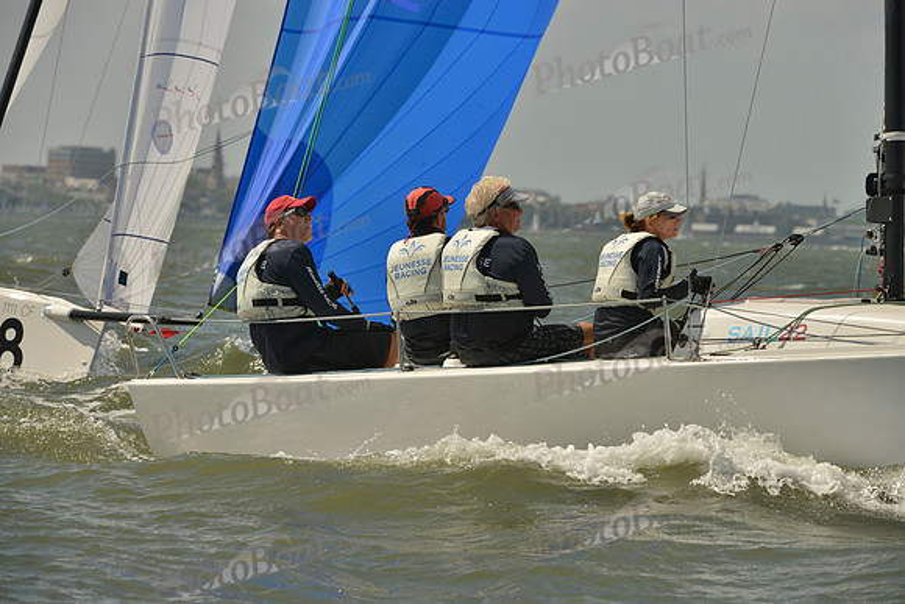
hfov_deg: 8.6
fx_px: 6034
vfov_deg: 5.7
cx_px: 452
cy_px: 302
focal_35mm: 240
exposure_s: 1/1600
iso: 280
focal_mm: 240
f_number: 9
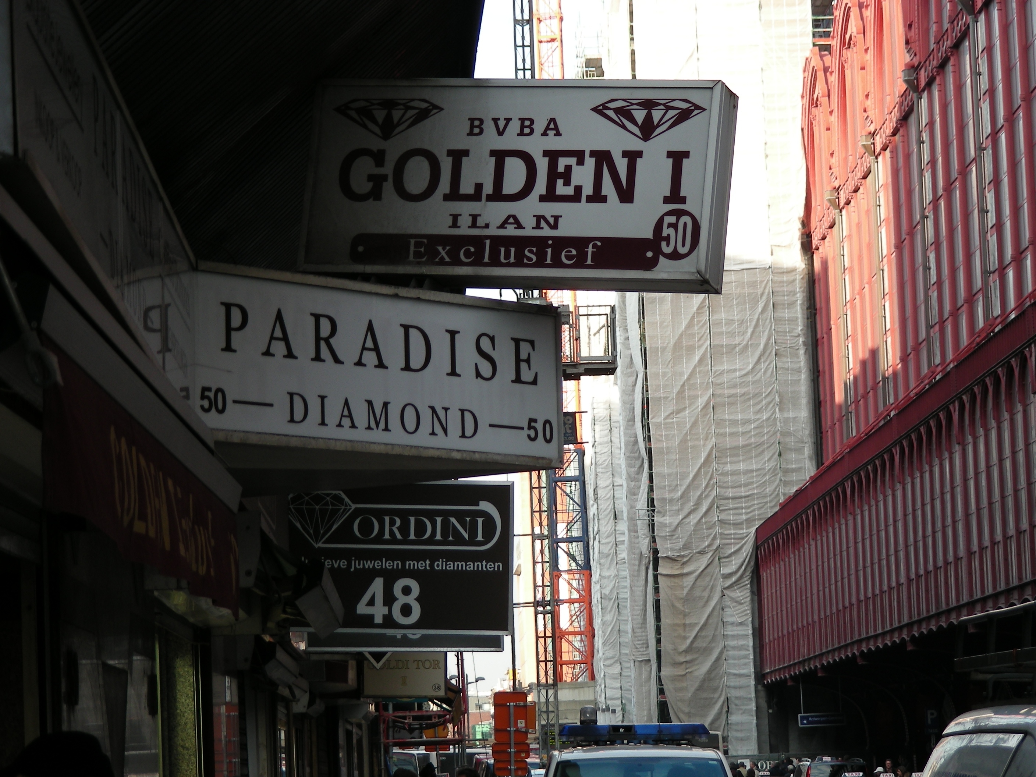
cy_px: 388
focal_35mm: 128
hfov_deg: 15.4
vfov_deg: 11.6
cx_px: 518
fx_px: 3831
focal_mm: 21.3
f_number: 3.5
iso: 50
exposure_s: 1/94.7
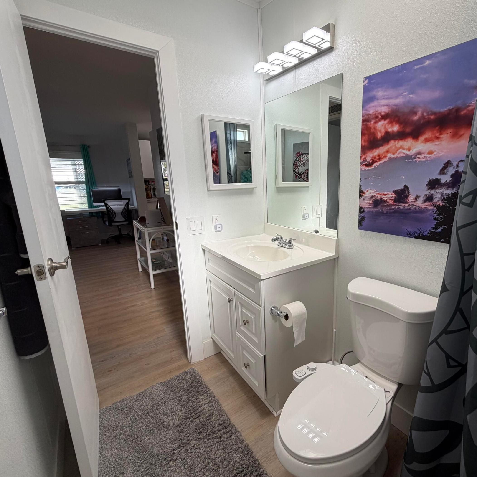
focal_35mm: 17
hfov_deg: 82.6
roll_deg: +1.4
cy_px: 234
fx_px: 265
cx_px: 294
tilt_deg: -11.8
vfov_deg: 84.0
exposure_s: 1/121
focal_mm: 2.22
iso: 50
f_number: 2.2
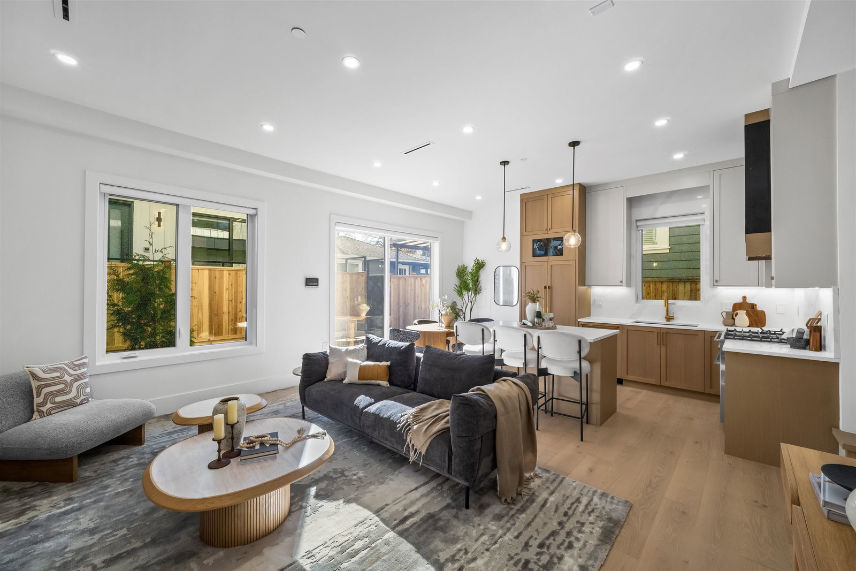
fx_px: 321
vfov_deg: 83.3
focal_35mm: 14
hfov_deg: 106.3
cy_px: 286
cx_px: 428
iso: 250
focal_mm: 9
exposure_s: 1/10
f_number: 9
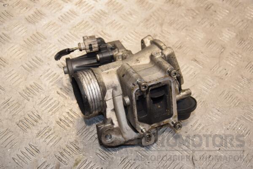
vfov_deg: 23.8
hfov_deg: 35.1
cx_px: 126
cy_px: 84
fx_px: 401
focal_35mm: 57
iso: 800
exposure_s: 1/200
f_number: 5
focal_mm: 38
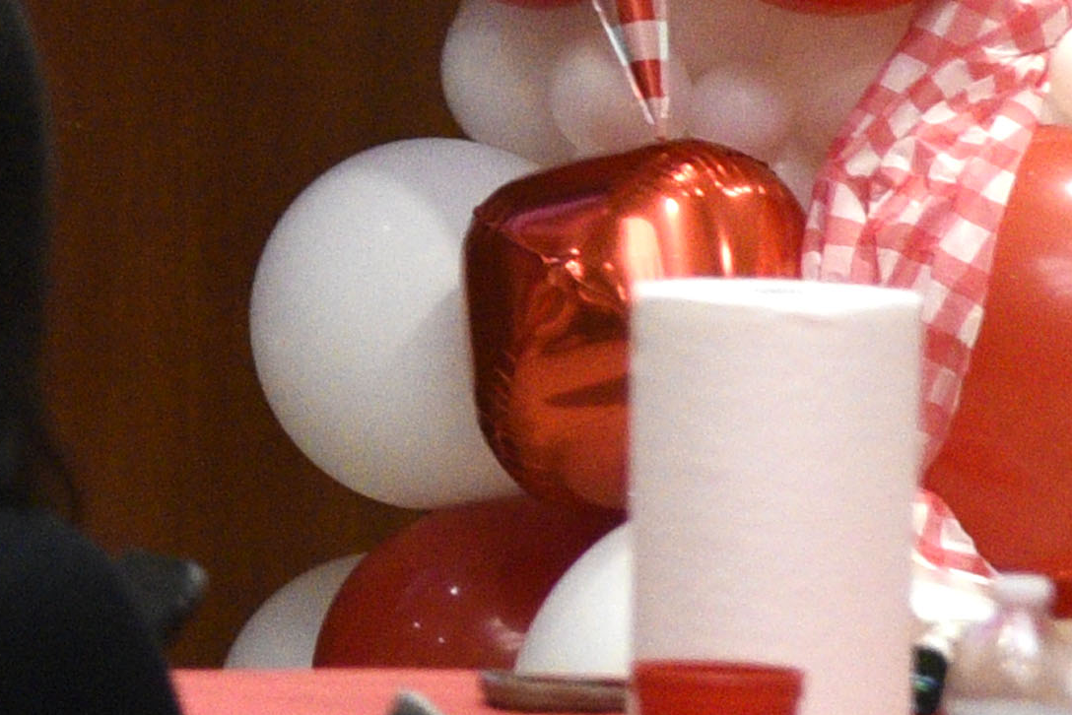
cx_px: -1032
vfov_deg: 3.5
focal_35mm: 387
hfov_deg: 5.2
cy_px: -701
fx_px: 11526
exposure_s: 1/80
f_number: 4.5
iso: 4000
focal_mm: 70
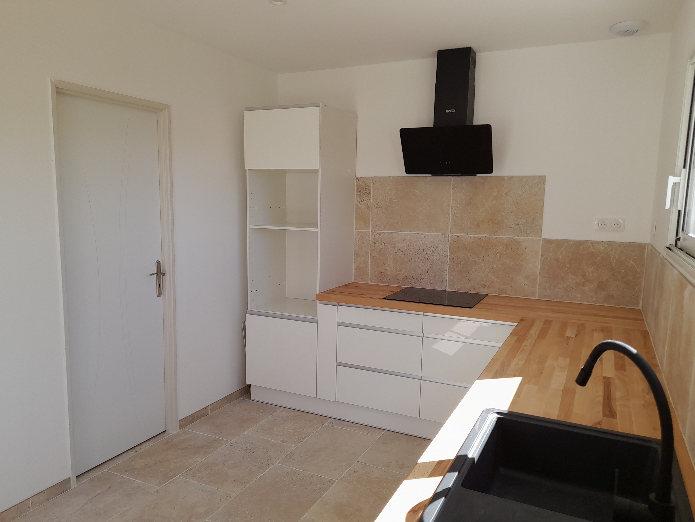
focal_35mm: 26
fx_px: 522
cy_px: 270
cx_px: 347
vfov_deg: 53.1
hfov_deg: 67.3
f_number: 2
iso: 20
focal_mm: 4.6
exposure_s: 1/106
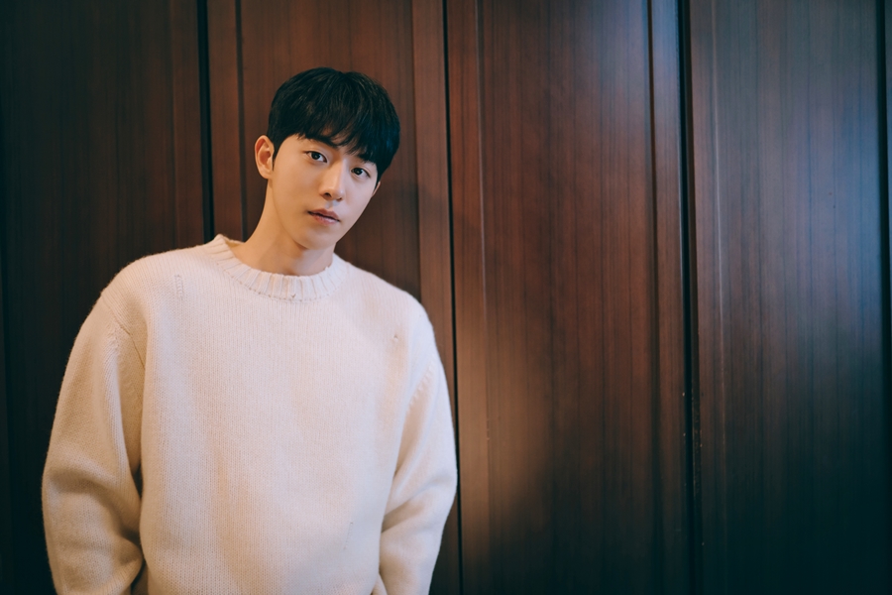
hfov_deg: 54.4
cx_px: 446
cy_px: 298
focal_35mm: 35
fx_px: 867
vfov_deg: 37.9
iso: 500
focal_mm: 35
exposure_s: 1/125
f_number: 1.4
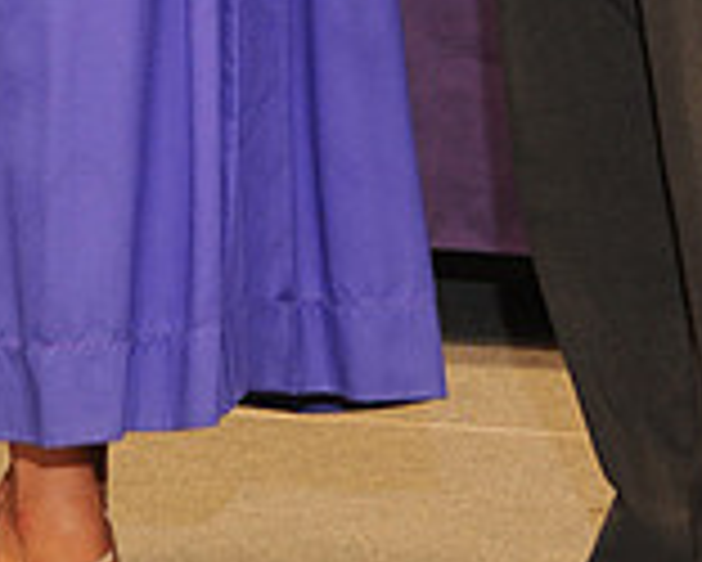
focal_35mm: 230
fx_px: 4782
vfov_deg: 6.5
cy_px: -715
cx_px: 338
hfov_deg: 8.4
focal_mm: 66
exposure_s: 1/60
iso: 1250
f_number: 5.6
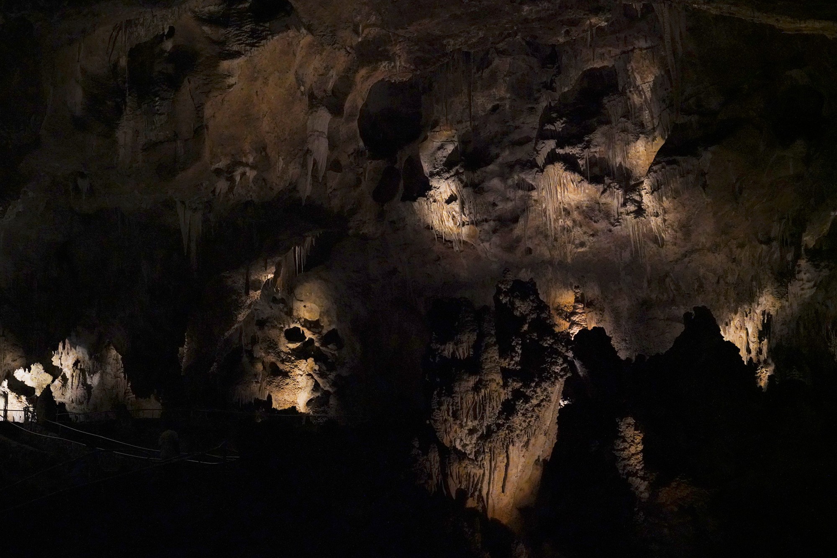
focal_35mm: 50
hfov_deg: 39.6
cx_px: 418
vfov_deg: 27.0
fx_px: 1163
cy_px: 279
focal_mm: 50
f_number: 5.6
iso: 12800
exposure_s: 1/80
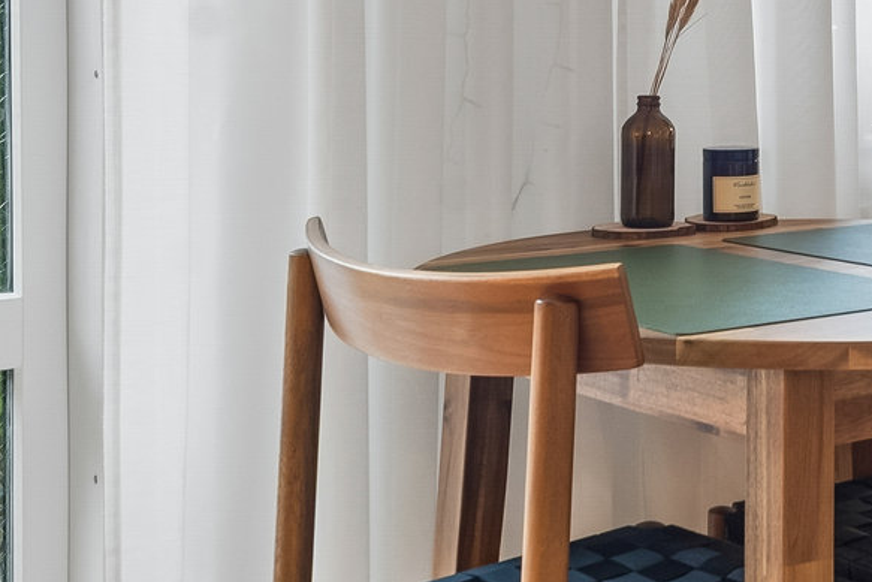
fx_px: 1744
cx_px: 817
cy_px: 33
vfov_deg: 18.5
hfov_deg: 26.9
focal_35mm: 72
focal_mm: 14
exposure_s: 1/6
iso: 320
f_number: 10
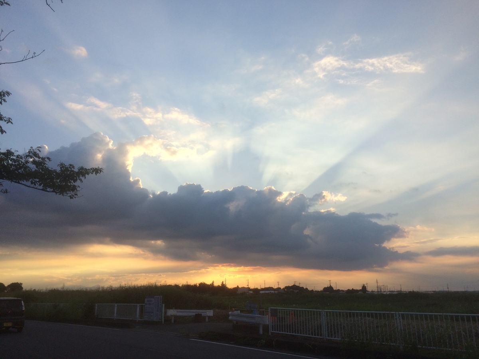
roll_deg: +0.7
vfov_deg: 48.2
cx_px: 240
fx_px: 401
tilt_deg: +14.7
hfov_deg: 61.7
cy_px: 180
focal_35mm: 29
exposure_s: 1/1642
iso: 32
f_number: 2.2
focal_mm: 4.15
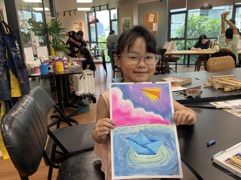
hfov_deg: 67.3
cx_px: 120
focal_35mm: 26
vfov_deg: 53.1
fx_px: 181
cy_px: 90
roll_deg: +2.5
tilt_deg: -14.1
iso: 100
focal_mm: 4.25
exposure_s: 1/96
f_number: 1.8
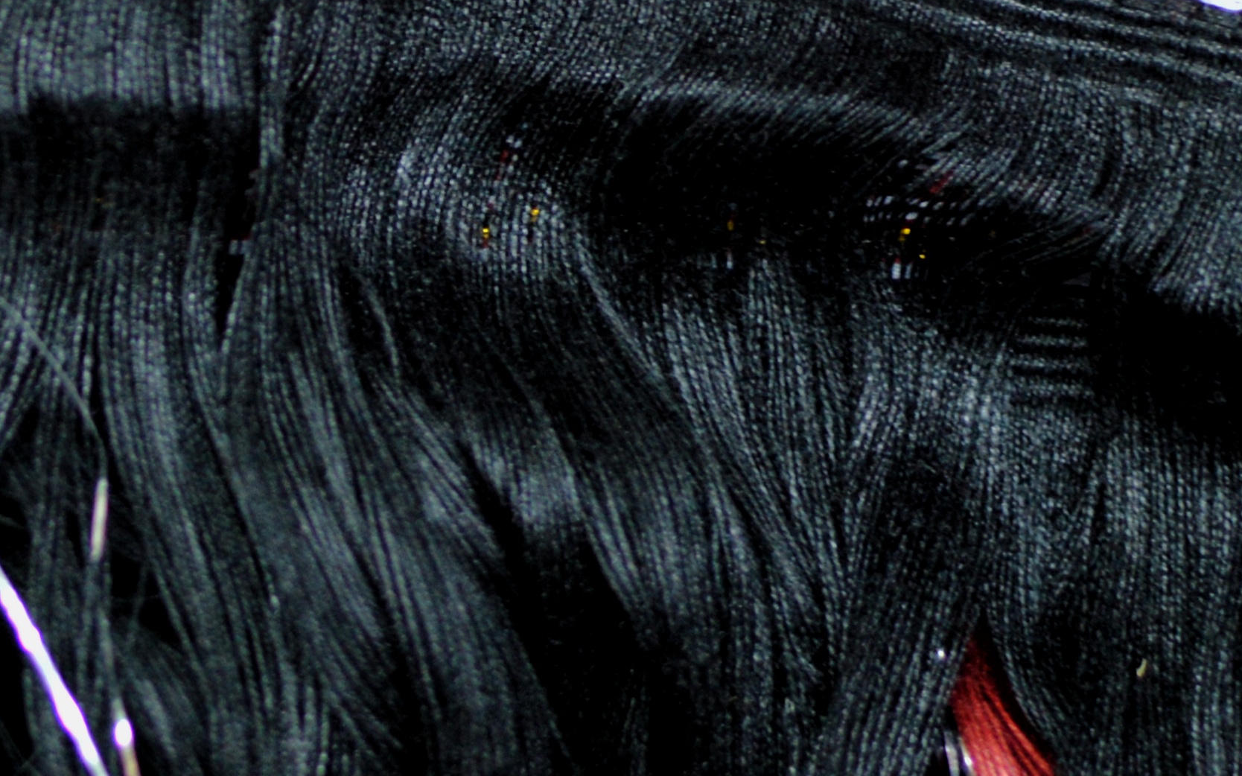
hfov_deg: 10.8
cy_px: -696
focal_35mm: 193
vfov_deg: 6.6
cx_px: 42
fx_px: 6526
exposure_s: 1/40
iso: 400
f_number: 3.2
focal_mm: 35
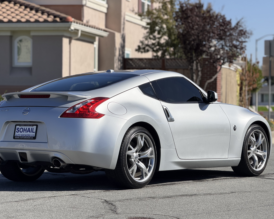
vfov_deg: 13.4
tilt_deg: -0.6
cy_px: 107
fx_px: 933
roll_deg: -0.3
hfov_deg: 16.7
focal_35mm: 115
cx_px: 127
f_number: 2.8
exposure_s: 1/1125
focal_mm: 16.89
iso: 32
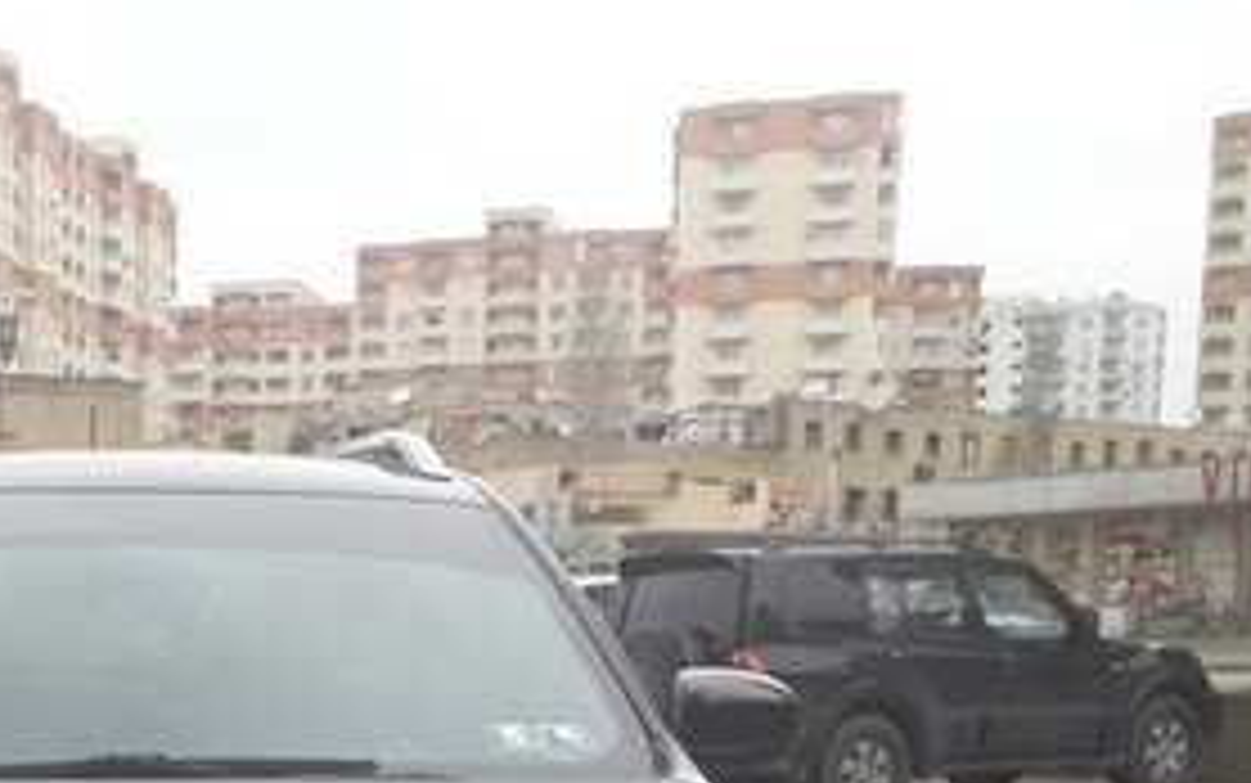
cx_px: 94
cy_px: 1087
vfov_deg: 17.6
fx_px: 2319
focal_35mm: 68
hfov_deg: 28.8
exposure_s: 1/256
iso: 40
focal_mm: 3.6
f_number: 1.9
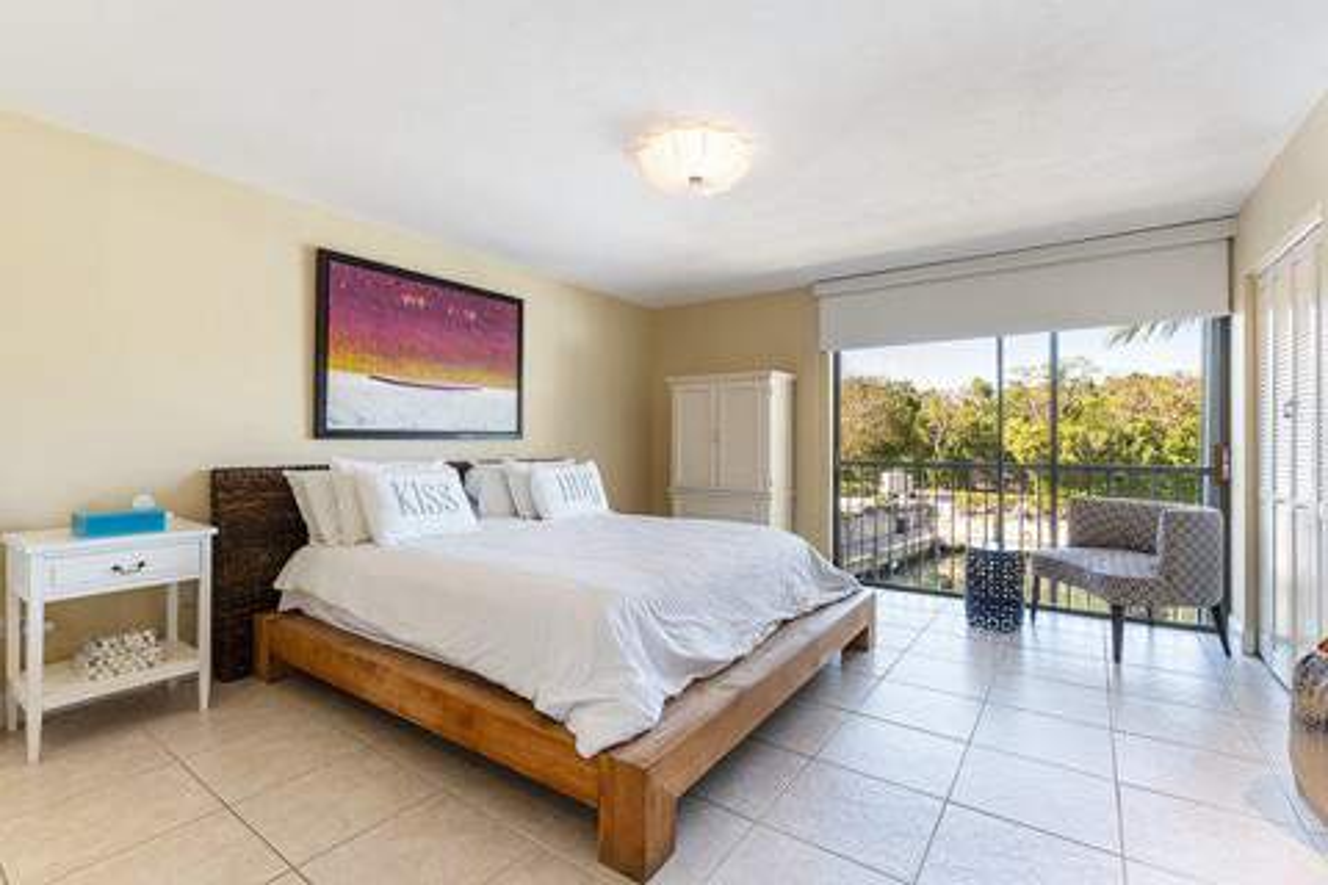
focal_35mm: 16
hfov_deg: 96.7
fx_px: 590
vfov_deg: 73.7
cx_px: 664
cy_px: 442
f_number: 11
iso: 100
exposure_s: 1/2.5
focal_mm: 16
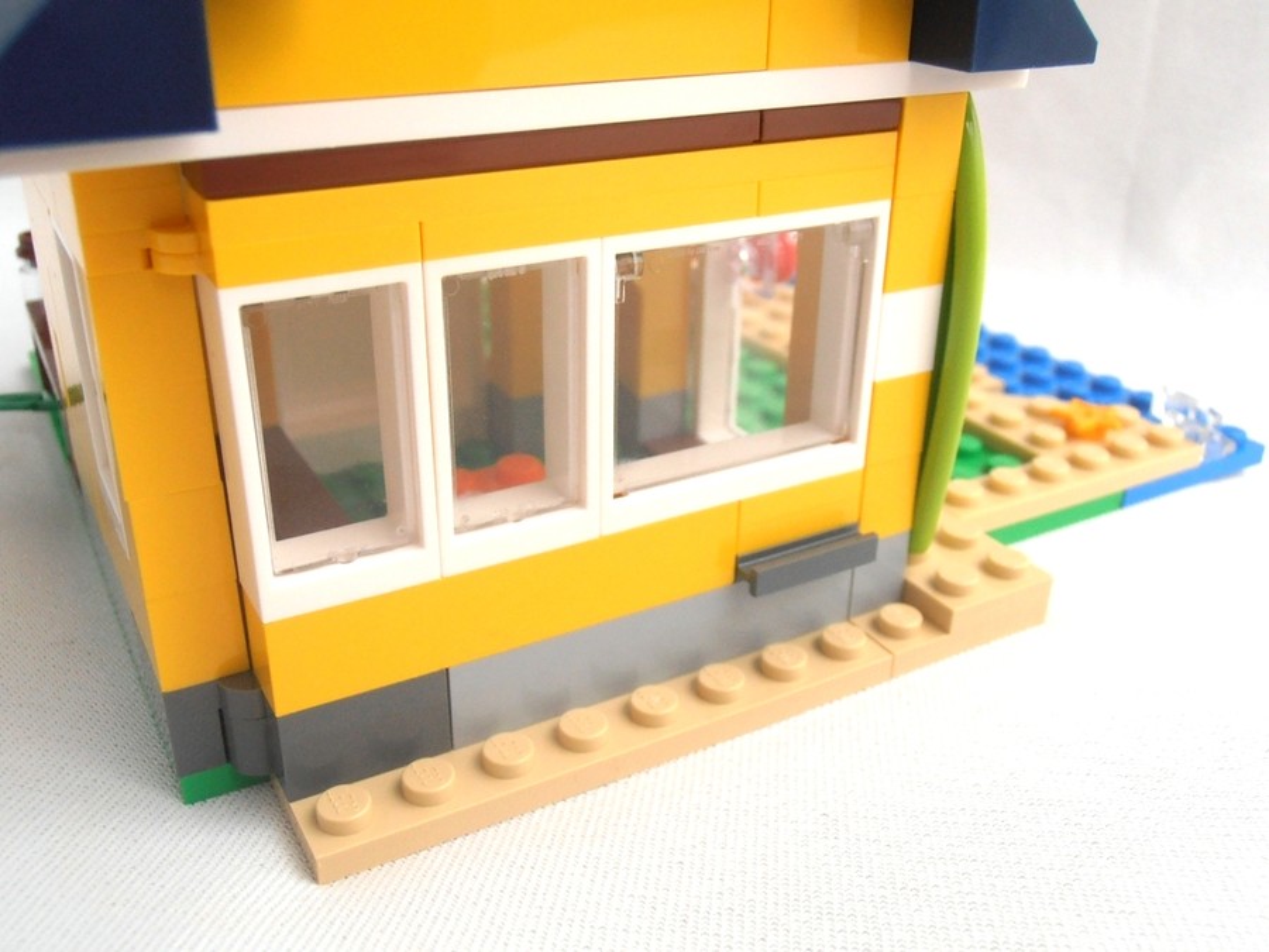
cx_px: 634
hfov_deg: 50.1
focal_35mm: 37
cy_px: 476
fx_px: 1356
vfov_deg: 38.7
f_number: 3.9
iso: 125
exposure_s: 1/30
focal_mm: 6.61
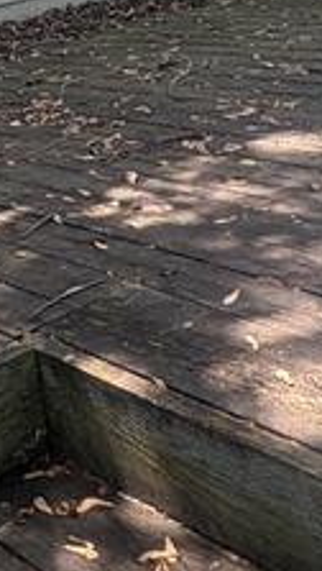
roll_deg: +7.8
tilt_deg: +0.9
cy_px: -120
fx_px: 1059
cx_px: -56
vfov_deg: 26.6
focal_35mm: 70
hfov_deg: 16.6
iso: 50
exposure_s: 1/272
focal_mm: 2.22
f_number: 2.2
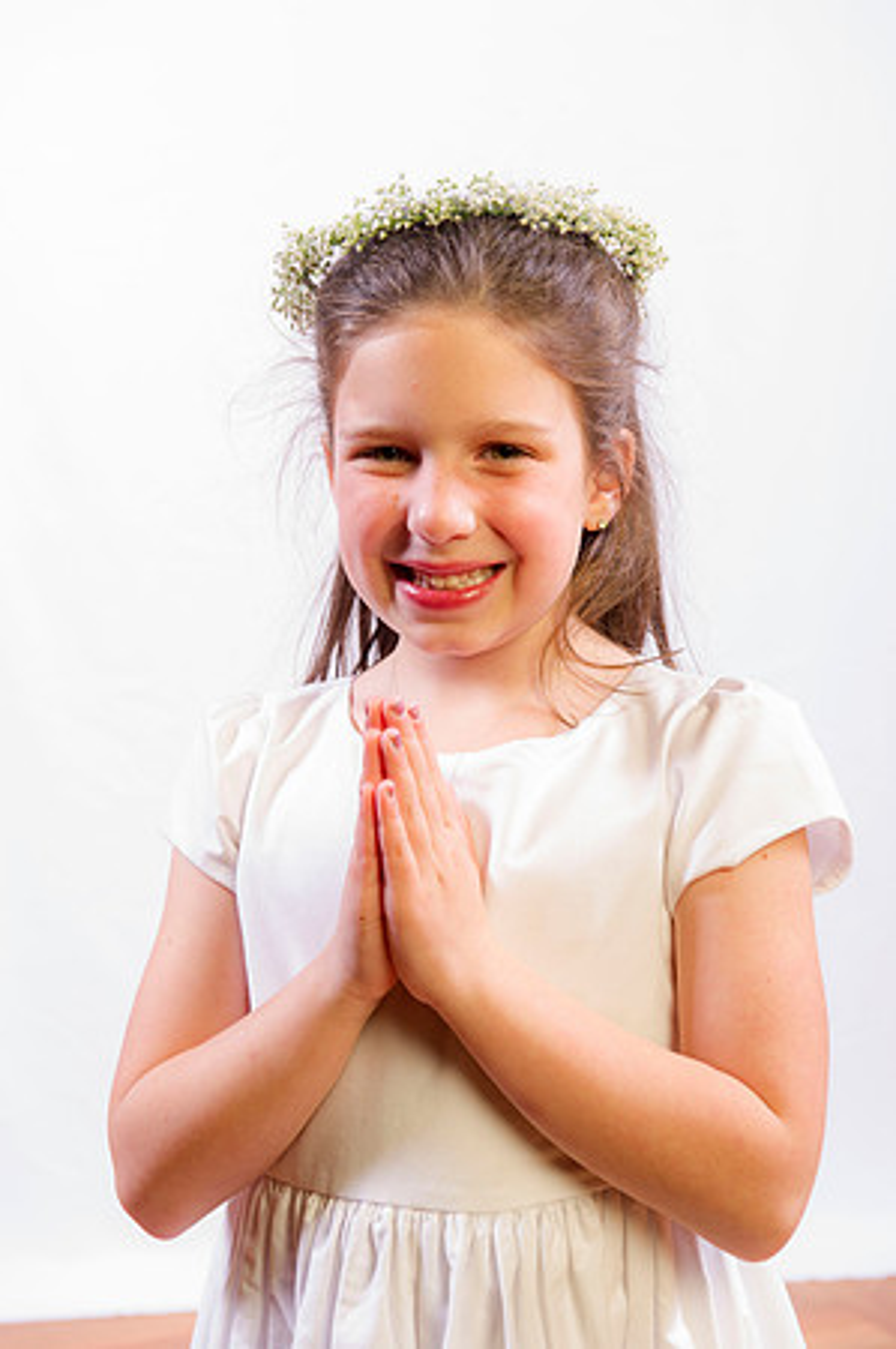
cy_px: 674
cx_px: 448
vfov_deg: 32.4
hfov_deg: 21.9
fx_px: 2320
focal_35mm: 62
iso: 100
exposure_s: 1/160
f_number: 7.1
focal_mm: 62
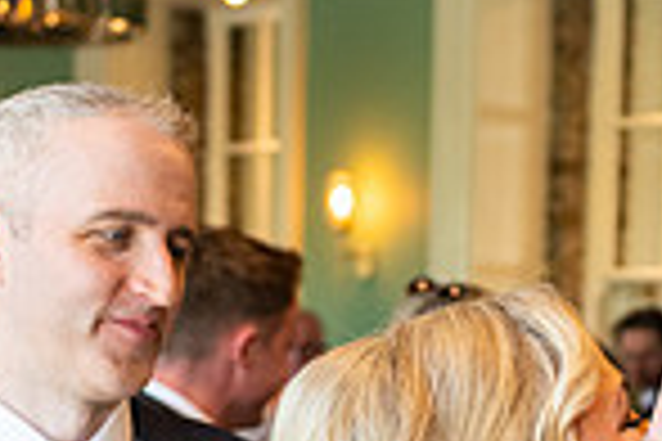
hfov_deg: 12.3
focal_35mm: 166
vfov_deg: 8.0
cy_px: 736
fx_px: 3052
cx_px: 599
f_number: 3.5
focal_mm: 42
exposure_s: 1/160
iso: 800
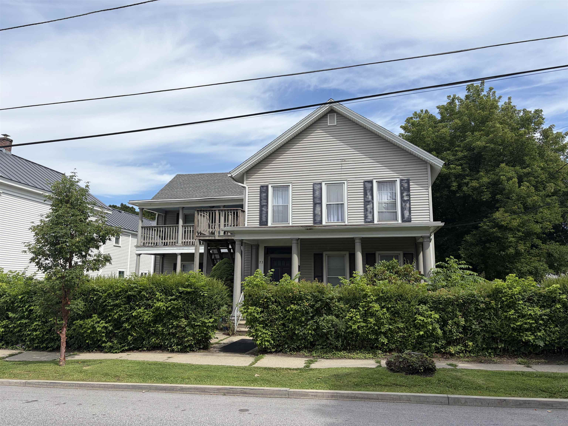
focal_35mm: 26
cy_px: 213
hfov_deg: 67.3
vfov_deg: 53.1
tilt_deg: +10.2
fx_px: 427
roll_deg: +0.8
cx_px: 284
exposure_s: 1/4065
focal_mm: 5.96
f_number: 1.6
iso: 50
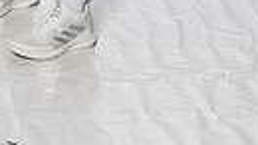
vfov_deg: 6.0
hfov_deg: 11.4
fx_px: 1286
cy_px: -276
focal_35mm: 188
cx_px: 10
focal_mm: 52
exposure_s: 1/250
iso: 640
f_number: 8
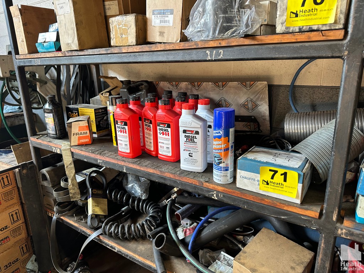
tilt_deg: -16.3
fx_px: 252
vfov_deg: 56.8
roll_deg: +1.1
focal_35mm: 24
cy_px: 136
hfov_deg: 71.6
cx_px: 182
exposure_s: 1/60
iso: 125
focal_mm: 6.86
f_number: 1.78
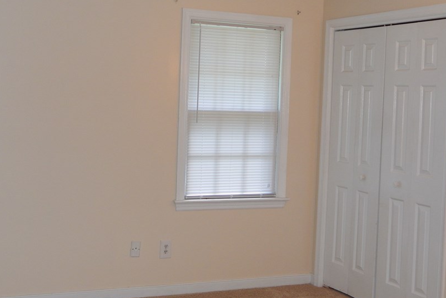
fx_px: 706
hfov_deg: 34.9
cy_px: 127
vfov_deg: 23.8
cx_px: 167
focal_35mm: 57
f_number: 3.6
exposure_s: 1/30
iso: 200
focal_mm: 7.7
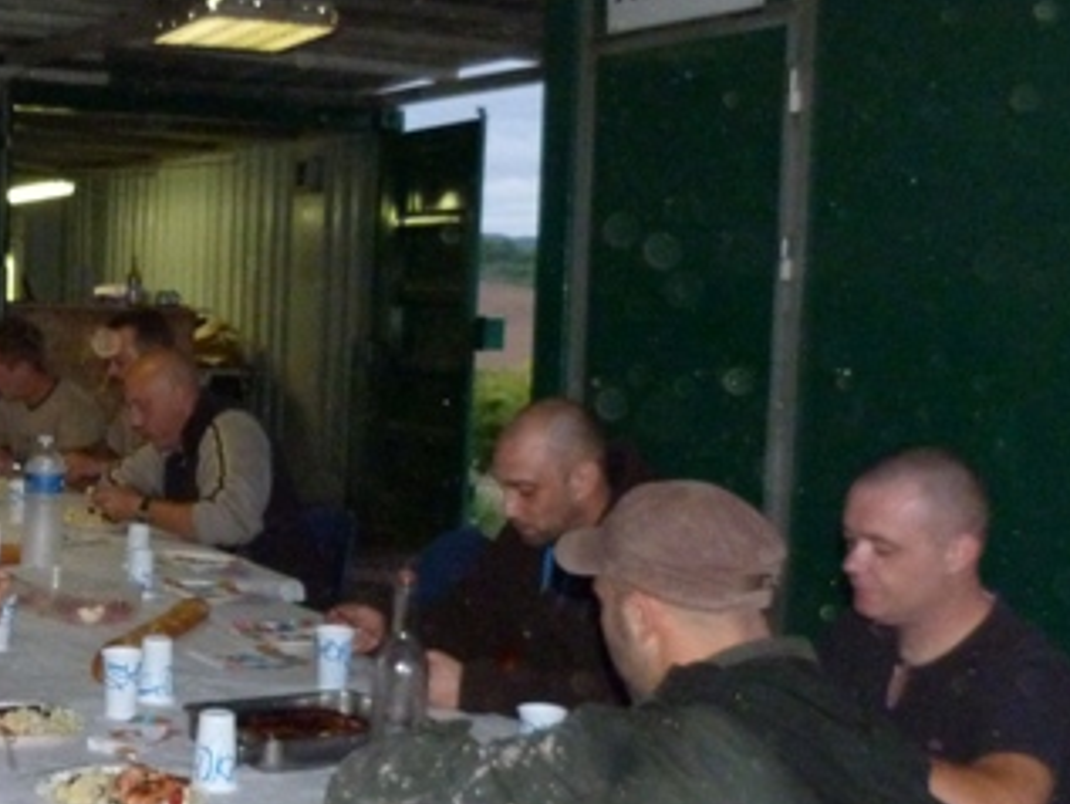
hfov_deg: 29.5
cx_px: 108
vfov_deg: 23.3
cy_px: 463
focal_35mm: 63
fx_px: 1948
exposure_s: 1/125
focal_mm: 4.5
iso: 400
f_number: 2.8
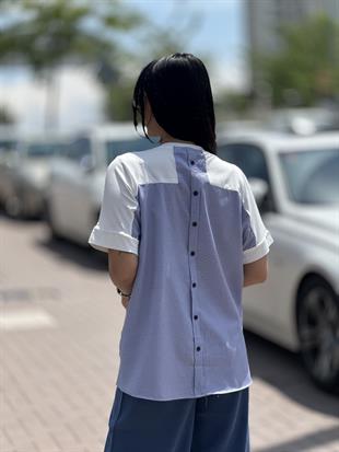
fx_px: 1005
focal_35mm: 77
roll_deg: +2.9
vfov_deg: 25.3
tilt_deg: -0.6
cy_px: 226
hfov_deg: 19.1
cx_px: 170
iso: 32
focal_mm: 9
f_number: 2.8
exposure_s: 1/881
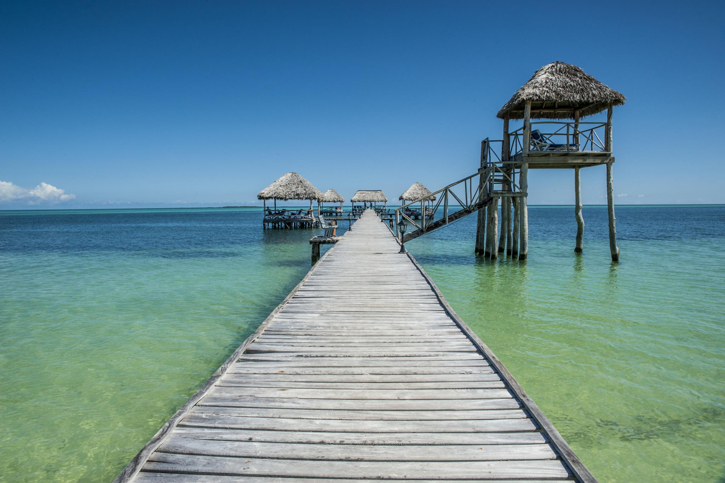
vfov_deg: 53.1
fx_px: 483
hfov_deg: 73.8
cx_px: 362
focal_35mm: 24
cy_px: 242
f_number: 18
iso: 500
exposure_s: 1/640
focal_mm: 24
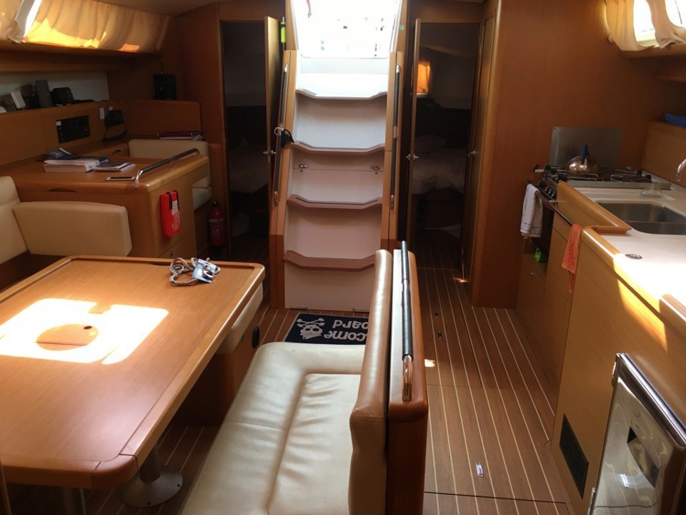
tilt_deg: -17.8
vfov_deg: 48.2
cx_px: 343
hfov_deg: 61.7
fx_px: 575
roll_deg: -0.2
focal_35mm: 29
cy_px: 258
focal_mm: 4.15
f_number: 2.2
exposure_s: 1/33
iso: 25
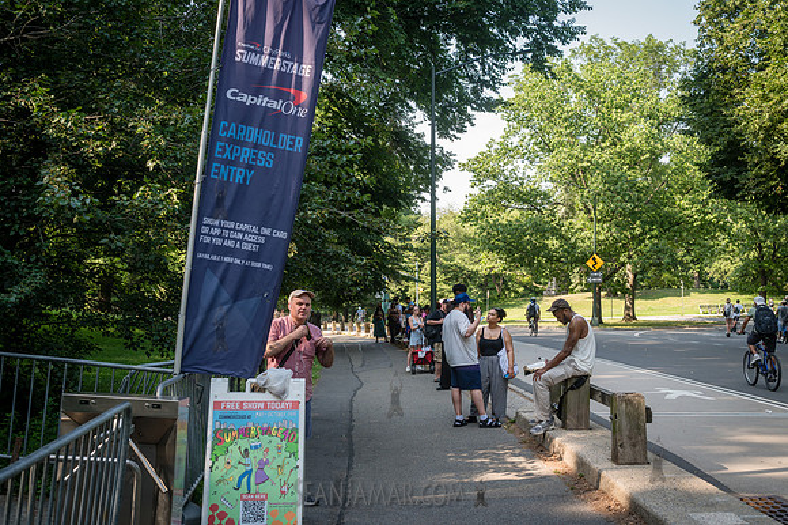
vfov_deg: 32.7
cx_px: 394
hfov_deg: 47.6
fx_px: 893
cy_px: 262
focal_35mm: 41
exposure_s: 1/200
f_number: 4.5
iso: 160
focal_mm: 39
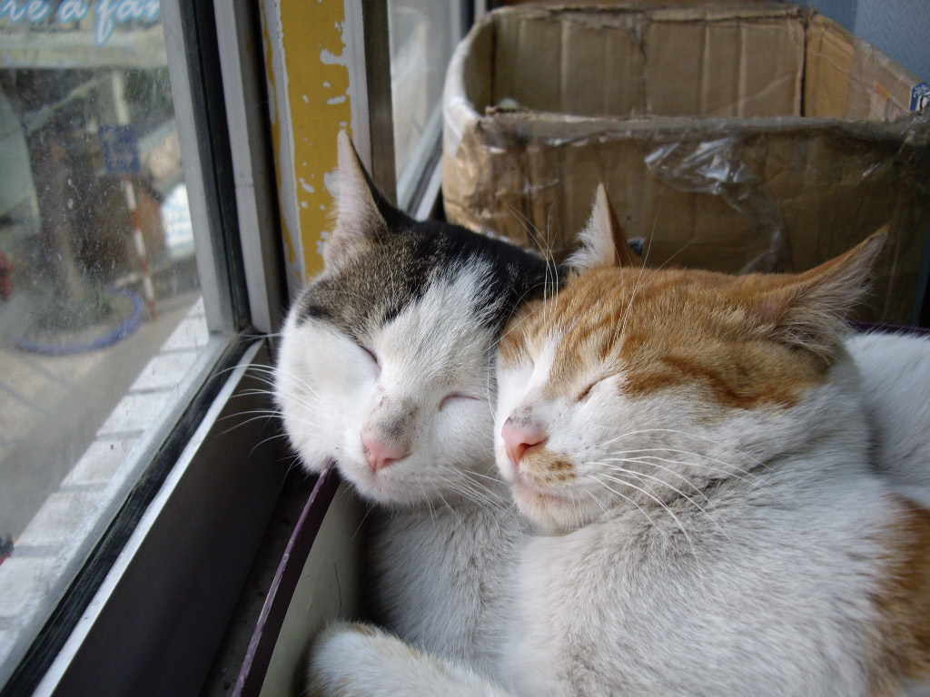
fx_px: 1021
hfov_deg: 49.0
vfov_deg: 37.7
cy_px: 348
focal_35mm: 38
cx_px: 465
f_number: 2.8
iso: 200
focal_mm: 7.9
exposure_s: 1/60
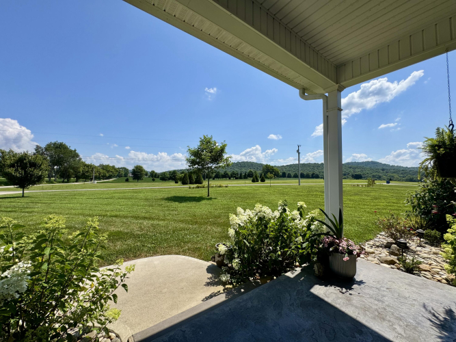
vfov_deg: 85.7
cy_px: 171
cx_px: 228
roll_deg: -0.7
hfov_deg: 102.1
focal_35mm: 14
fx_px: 184
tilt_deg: +1.8
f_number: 2.2
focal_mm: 2.22
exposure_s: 1/2584
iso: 40
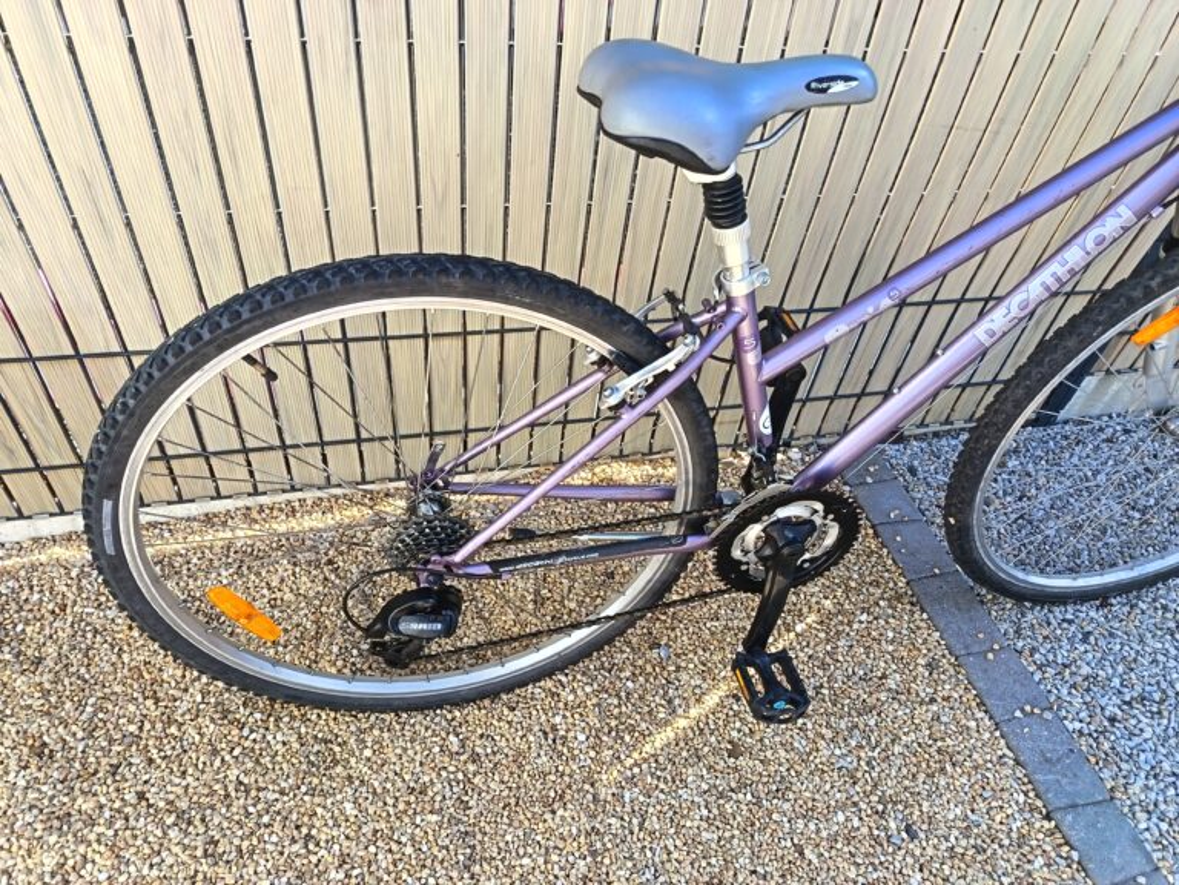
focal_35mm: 24
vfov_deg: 56.8
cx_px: 590
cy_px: 442
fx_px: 817
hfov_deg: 71.6
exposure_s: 1/129
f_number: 1.75
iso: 119
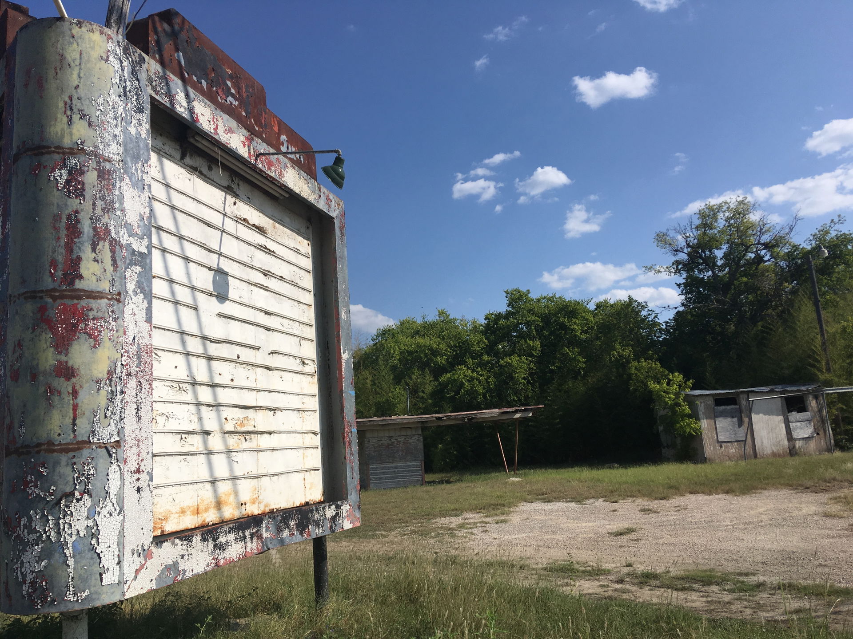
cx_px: 426
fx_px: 715
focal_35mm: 29
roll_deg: +5.5
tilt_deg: +9.4
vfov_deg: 48.2
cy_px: 320
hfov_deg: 61.7
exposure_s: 1/3497
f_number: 2.2
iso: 25
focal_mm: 4.15
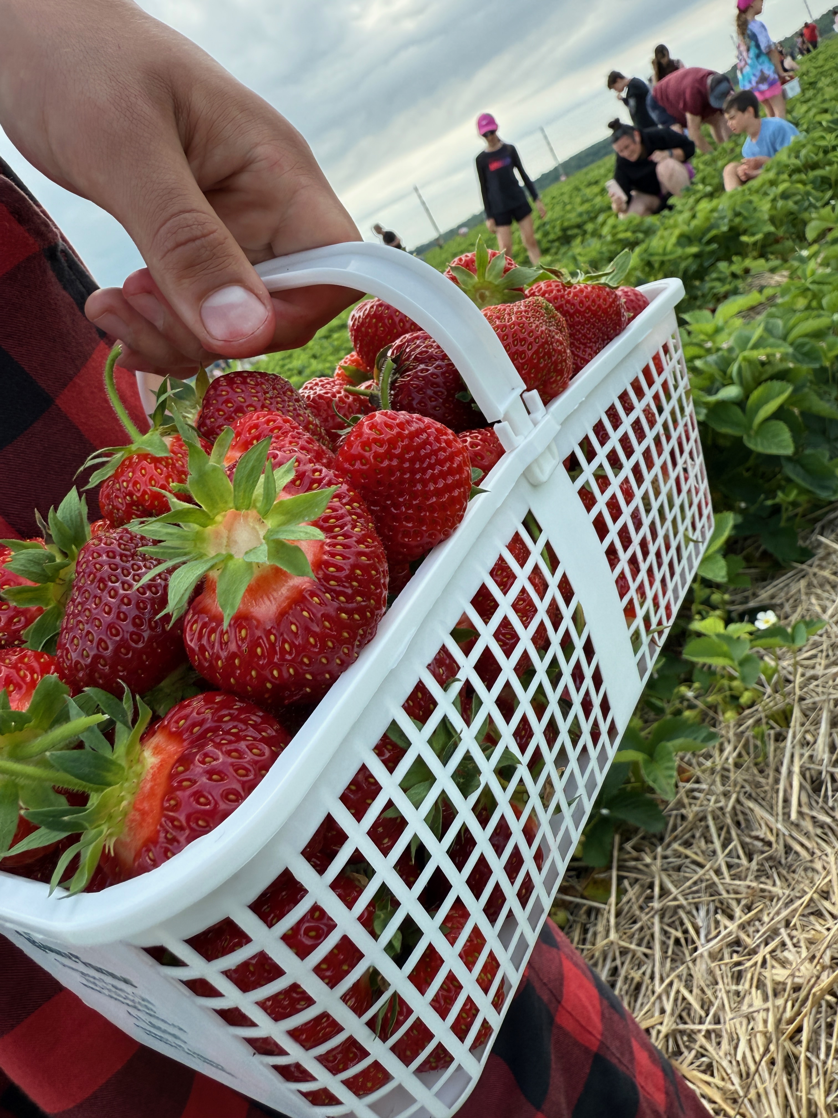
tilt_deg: -13.4
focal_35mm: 24
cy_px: 559
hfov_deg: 56.8
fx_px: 775
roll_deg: +28.6
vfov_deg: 71.6
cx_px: 419
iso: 64
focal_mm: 2.22
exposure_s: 1/624
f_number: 2.2
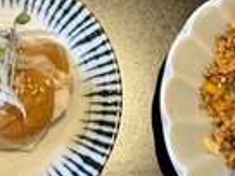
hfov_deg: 17.3
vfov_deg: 12.5
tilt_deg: -68.8
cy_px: -88
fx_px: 767
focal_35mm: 113
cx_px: 41
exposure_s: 1/120
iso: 200
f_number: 1.78
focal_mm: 6.76
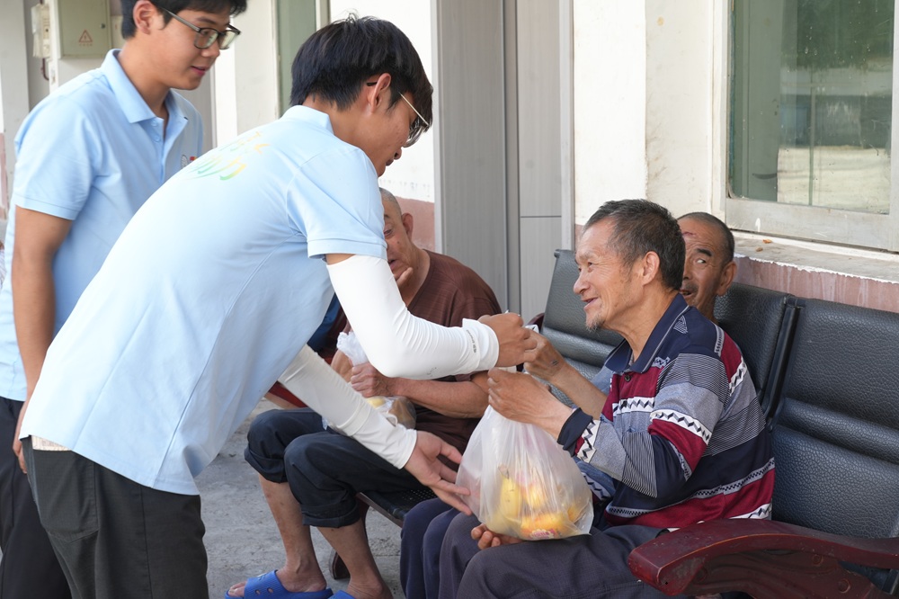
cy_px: 300
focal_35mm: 61
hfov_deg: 32.9
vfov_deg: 22.2
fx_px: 1523
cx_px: 450
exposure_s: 1/50
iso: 320
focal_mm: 61
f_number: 9
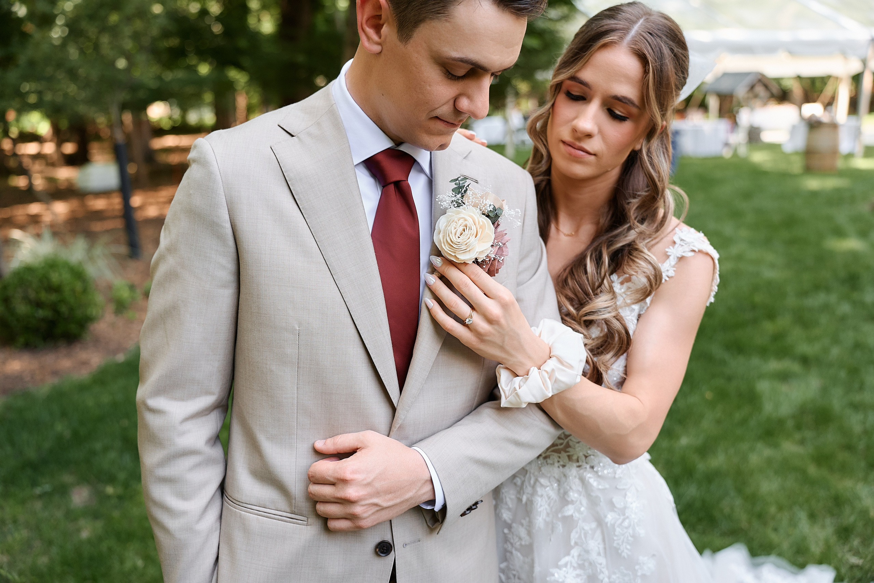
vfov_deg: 37.9
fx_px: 850
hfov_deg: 54.4
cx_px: 437
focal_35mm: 35
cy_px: 292
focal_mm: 35
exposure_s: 1/320
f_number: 2.8
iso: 500
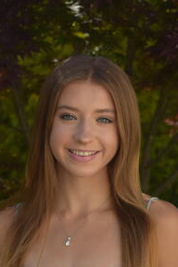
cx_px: 83
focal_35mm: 122
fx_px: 905
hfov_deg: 11.2
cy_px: 186
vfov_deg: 16.7
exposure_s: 1/640
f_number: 5.6
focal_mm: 52
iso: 200
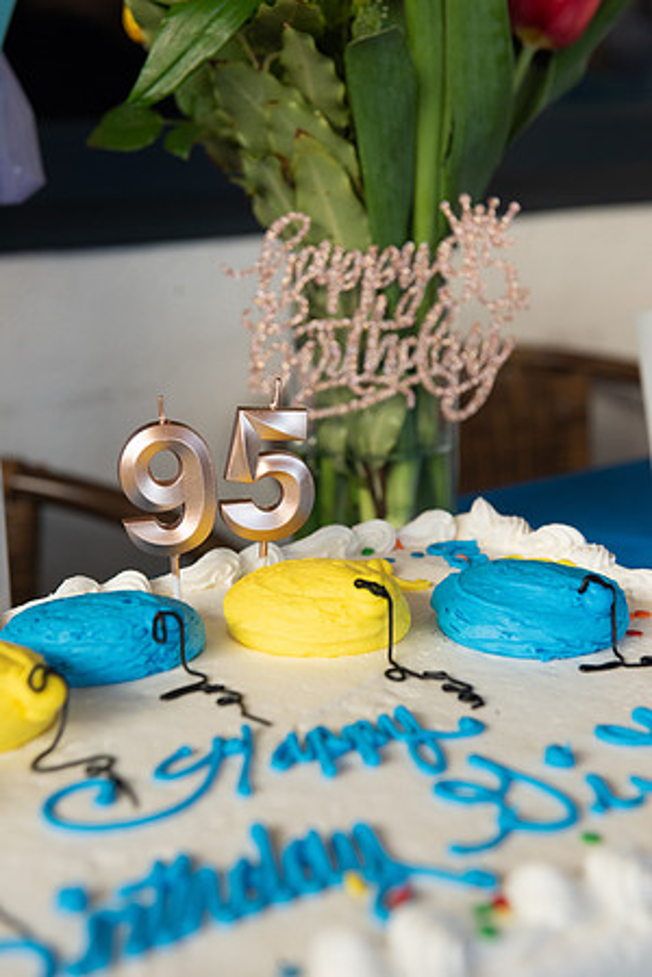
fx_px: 1630
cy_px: 488
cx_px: 326
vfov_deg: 33.4
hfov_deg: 22.6
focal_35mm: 60
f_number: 5
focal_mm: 60
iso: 800
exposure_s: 1/400
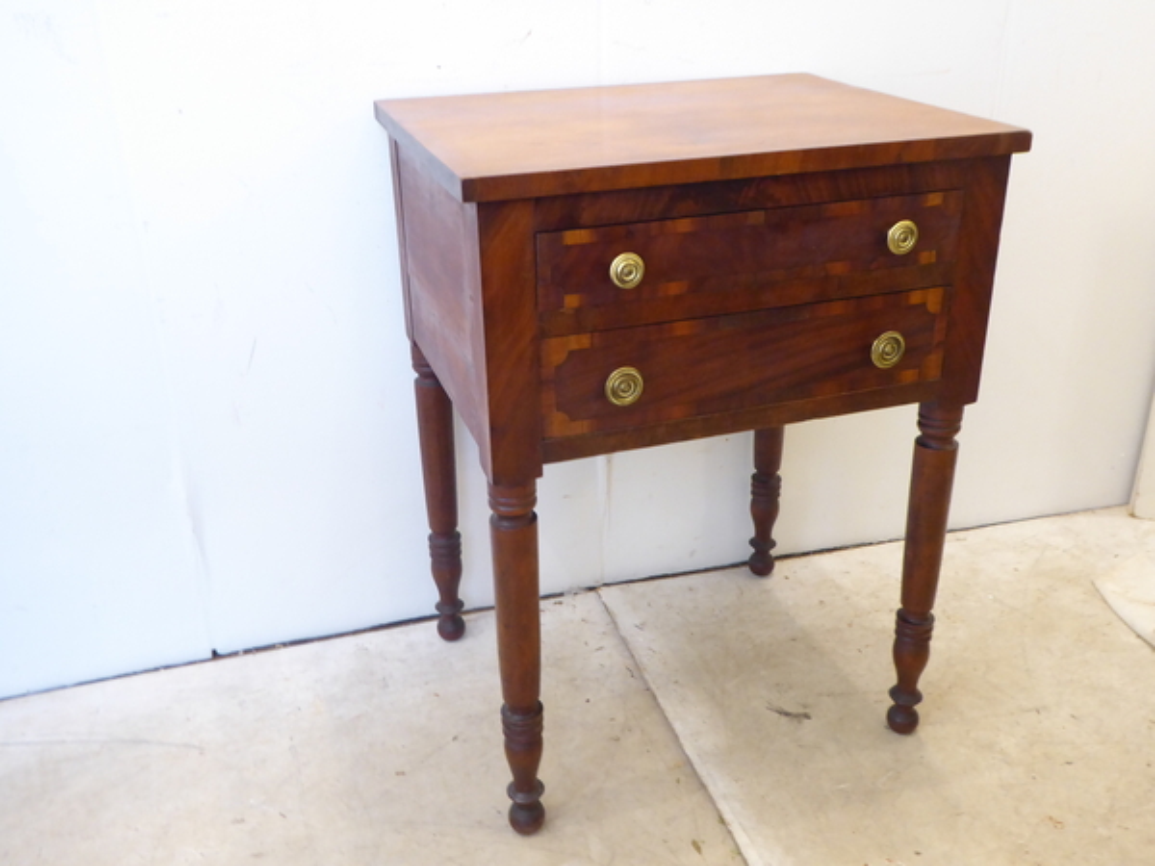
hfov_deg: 54.0
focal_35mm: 34
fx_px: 1134
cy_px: 433
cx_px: 578
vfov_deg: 41.8
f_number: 3.6
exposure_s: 1/6
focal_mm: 5.8
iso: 400
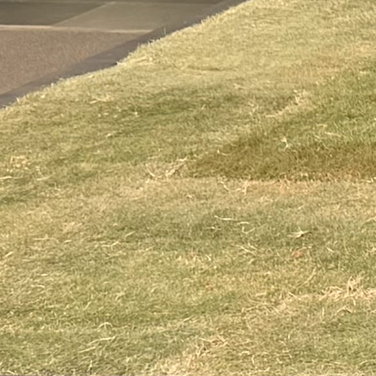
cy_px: -198
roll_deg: -2.2
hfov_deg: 6.7
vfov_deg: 8.3
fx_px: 2544
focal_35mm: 207
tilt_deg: -5.7
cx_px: 1517
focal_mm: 6.76
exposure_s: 1/683
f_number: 1.78
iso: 80
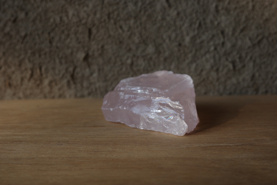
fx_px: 354
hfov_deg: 42.7
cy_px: 85
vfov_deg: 29.2
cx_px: 147
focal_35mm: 46
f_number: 4
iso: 200
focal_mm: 26
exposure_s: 1/250
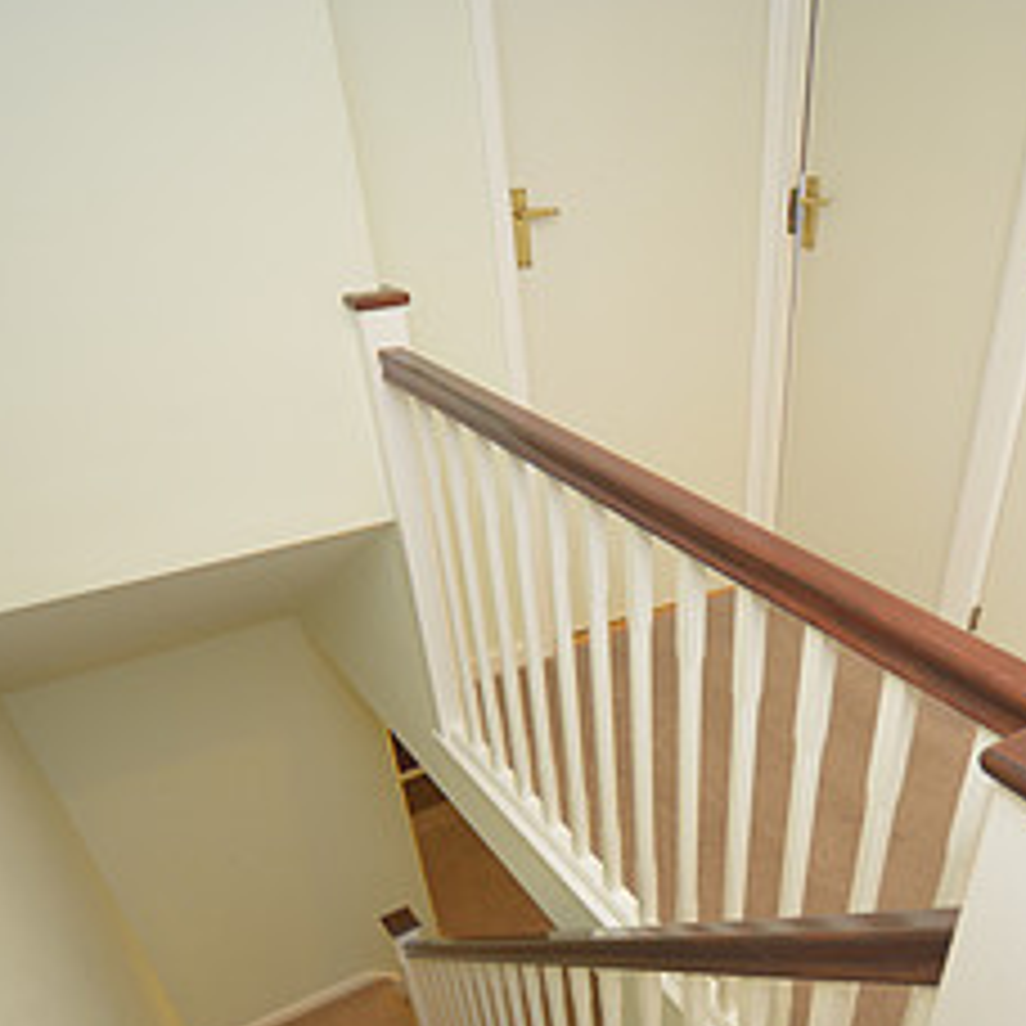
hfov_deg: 59.7
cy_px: 844
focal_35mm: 26
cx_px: 670
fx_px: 872
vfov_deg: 55.9
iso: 720
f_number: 5.6
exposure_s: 1/30
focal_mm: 12
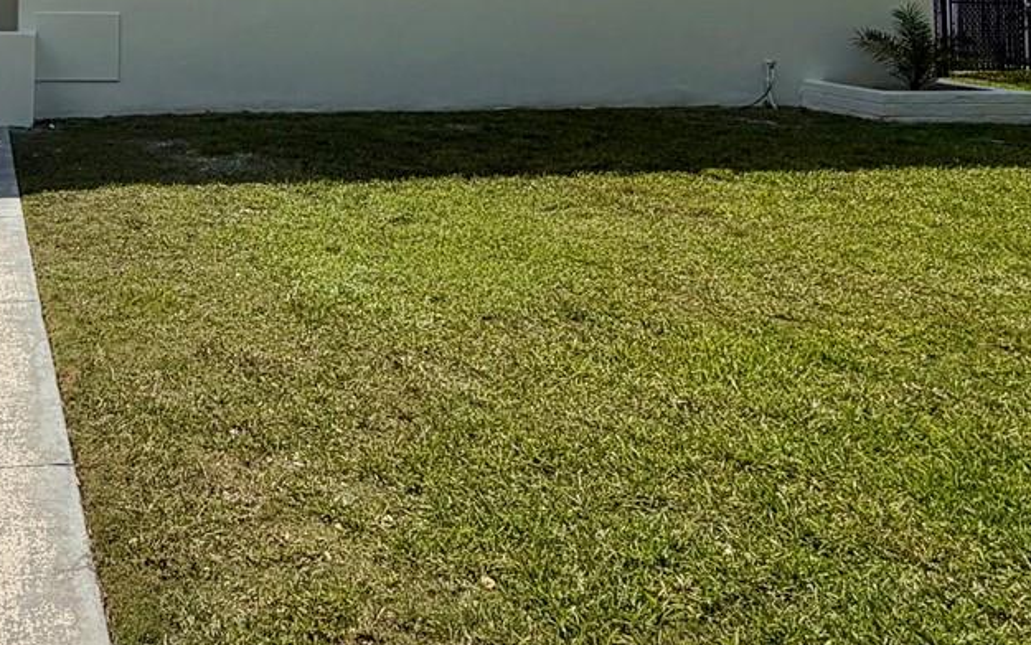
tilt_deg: +3.9
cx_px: 160
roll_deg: -1.1
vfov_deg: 29.4
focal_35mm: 38
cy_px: -107
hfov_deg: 47.7
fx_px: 1068
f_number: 2.2
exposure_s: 1/1572
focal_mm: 2.22
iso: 20
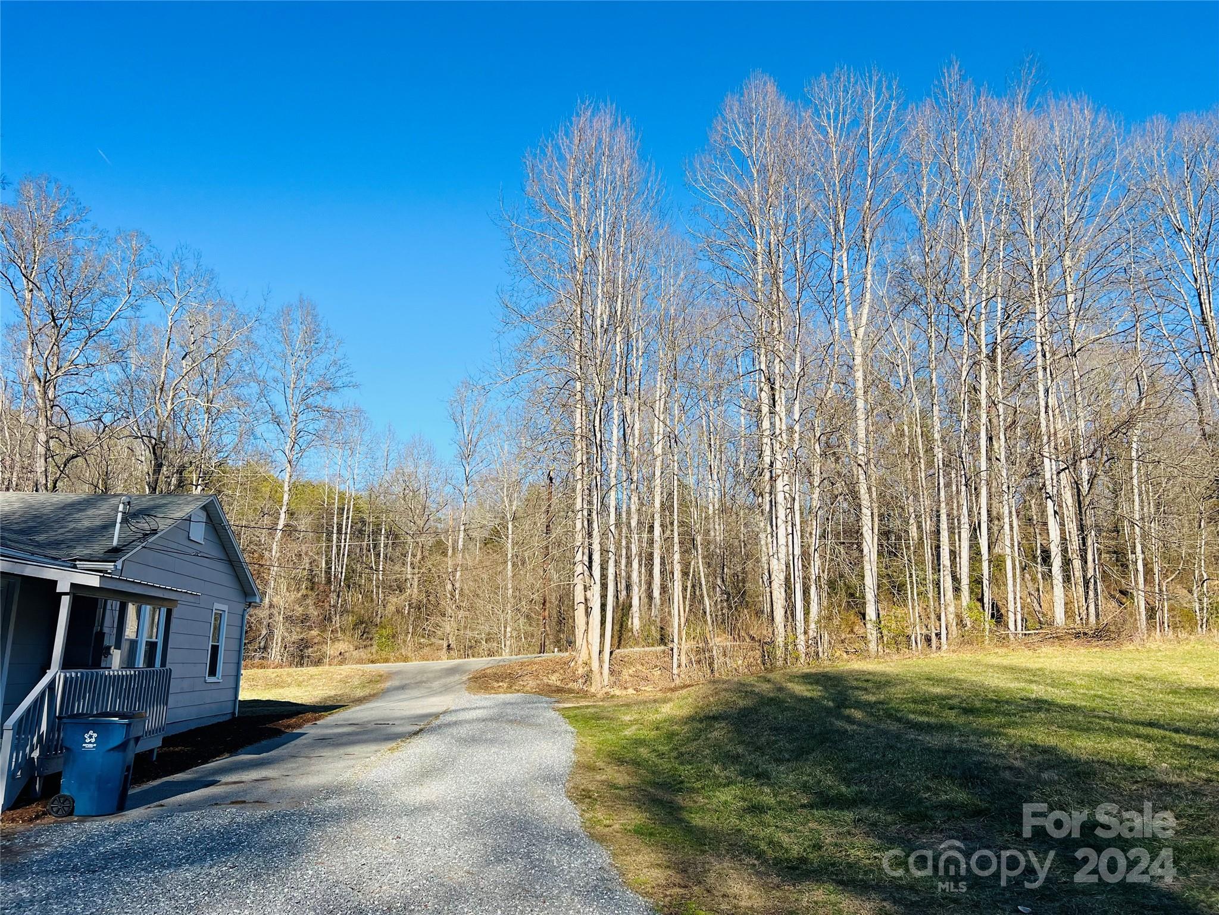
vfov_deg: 53.1
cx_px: 610
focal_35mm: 26
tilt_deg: +10.7
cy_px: 458
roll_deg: -1.6
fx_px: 916
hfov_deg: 67.3
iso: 50
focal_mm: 5.7
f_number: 1.5
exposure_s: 1/2841
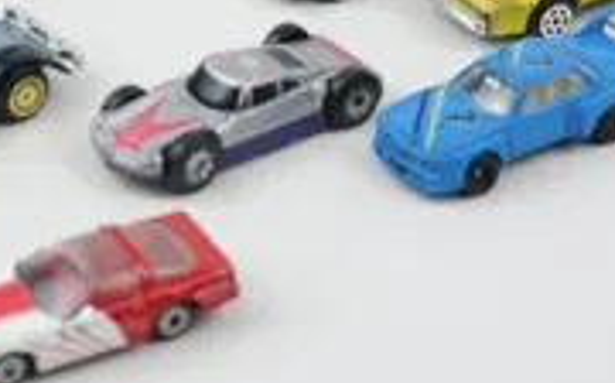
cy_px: -345
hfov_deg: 11.1
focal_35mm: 189
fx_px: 3164
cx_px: 123
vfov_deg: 6.7
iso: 100
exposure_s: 1/80
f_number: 5.6
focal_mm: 37
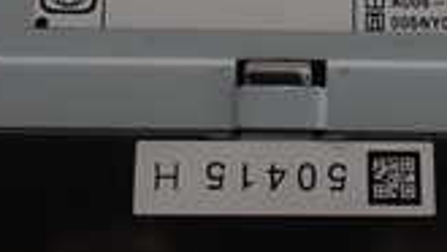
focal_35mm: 143
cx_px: 295
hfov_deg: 15.0
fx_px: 1696
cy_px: -201
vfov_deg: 8.2
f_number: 2.5
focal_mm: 6.37
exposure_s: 1/80
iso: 100
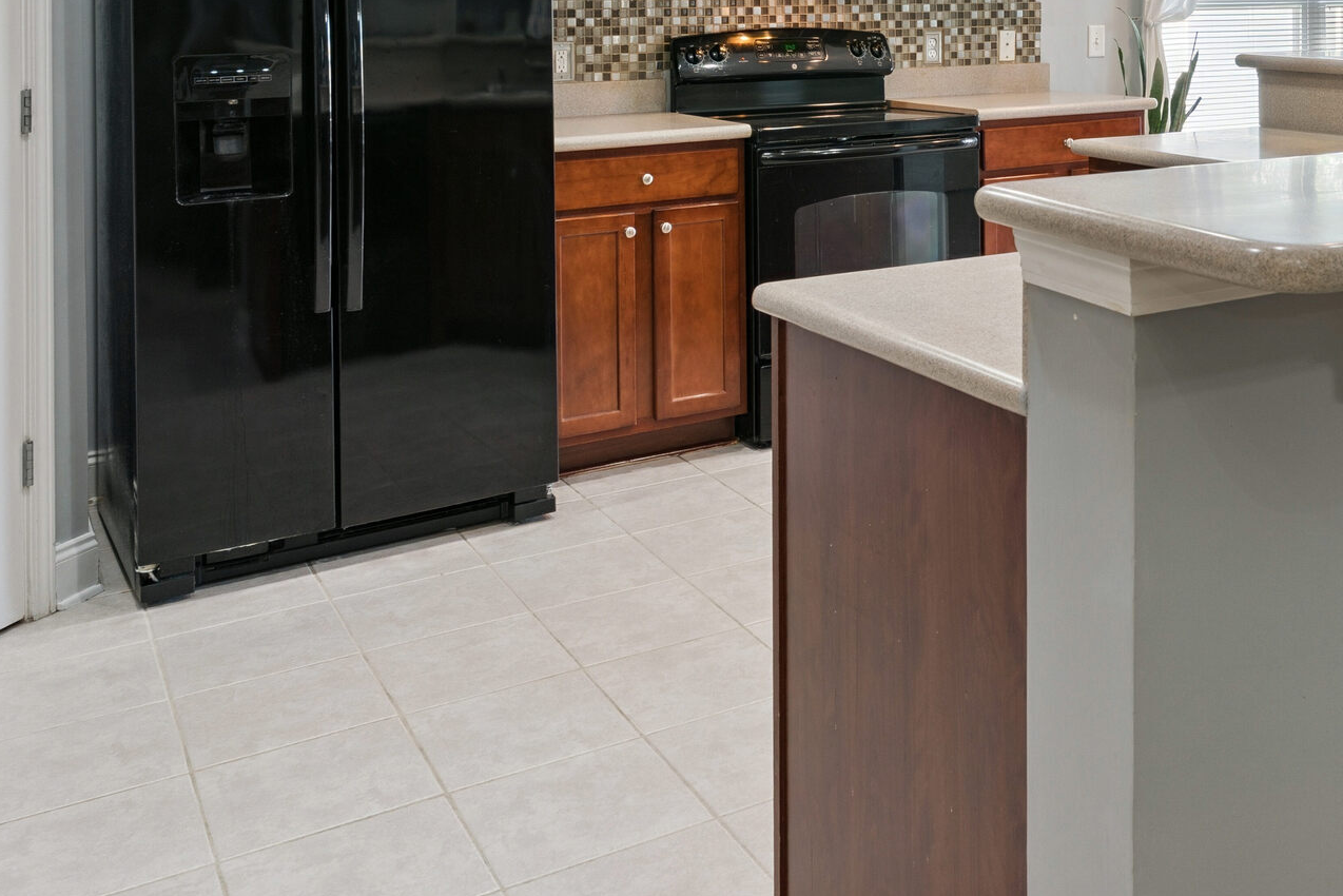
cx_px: 1065
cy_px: 31
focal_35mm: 41
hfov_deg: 45.1
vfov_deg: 30.6
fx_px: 1530
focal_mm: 17
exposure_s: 1/20
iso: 250
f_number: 8
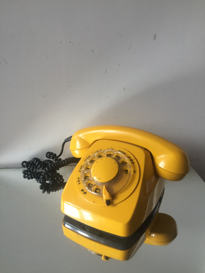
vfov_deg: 61.7
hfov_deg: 48.2
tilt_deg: -25.7
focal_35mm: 29
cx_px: 102
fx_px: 229
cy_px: 136
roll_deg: -0.1
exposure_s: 1/33
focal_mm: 4.15
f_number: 2.2
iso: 125
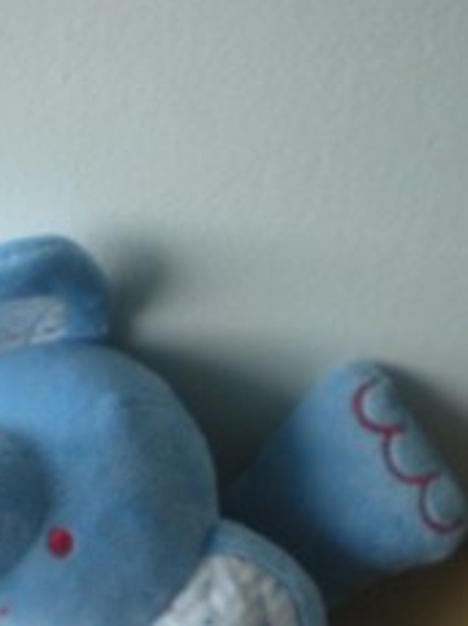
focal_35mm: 86
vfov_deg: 21.9
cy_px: 640
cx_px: 57
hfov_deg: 16.9
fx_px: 1553
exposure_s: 1/10.5
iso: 200
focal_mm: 6.3
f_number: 3.1
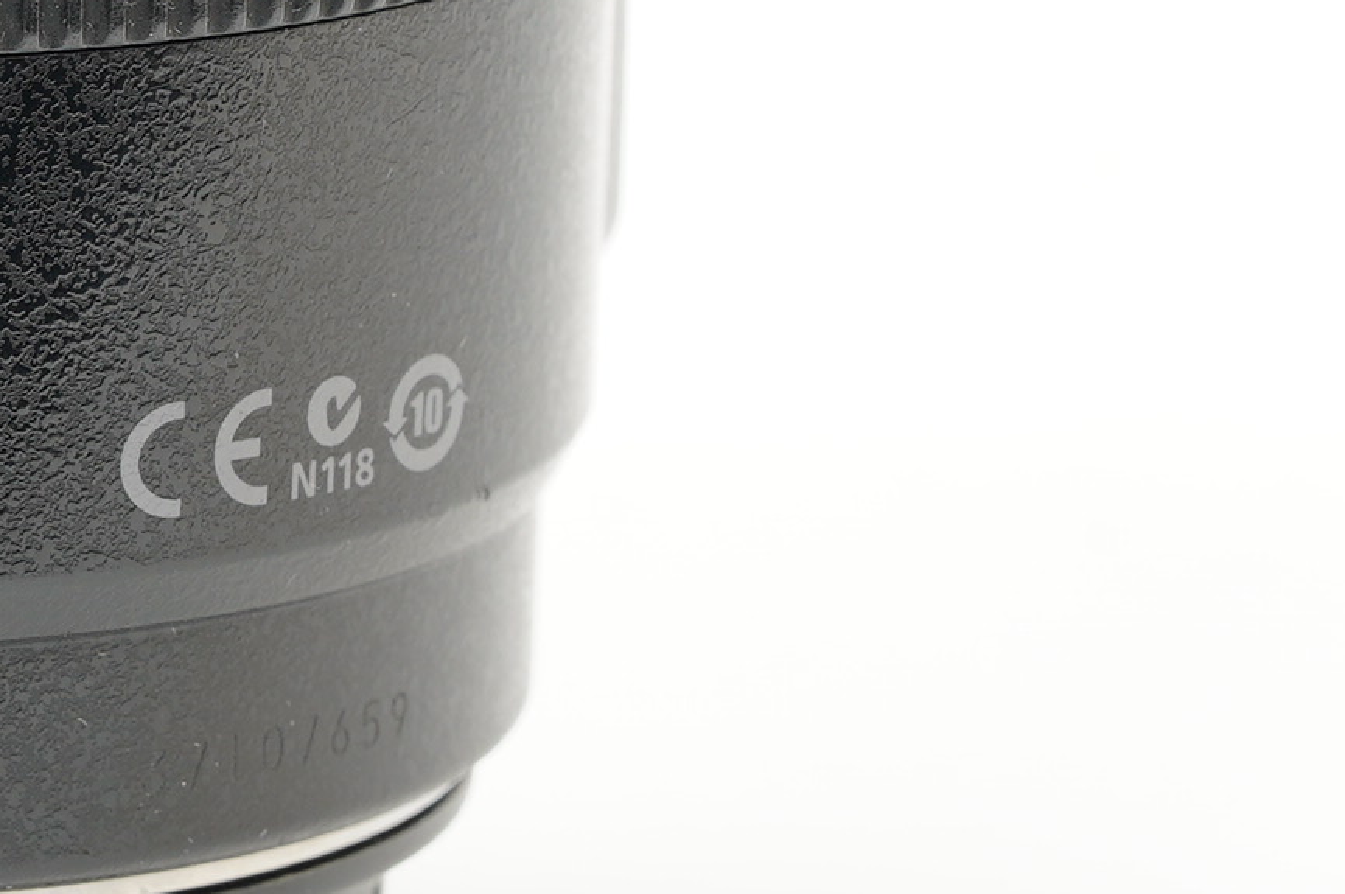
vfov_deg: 4.4
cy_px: -11
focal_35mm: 313
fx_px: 11683
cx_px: -187
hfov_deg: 6.6
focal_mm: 90
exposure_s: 1/1.25
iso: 200
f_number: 11
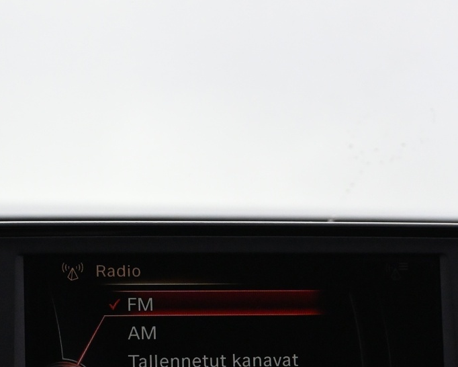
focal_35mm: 127
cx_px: 224
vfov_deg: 12.1
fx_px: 1722
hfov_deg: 15.2
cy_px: 315
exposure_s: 1/80
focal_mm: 38
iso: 3200
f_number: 5.6
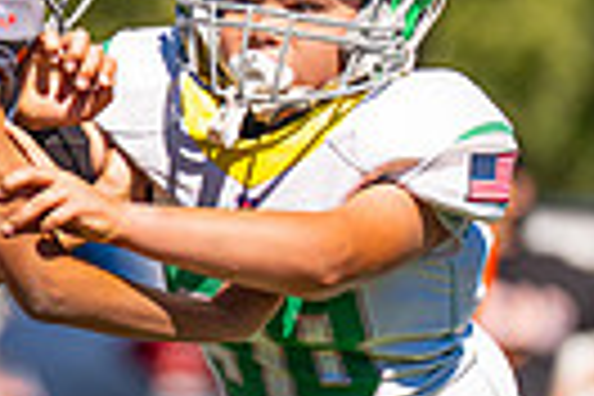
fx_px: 22570
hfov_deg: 1.5
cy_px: 250
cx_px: 15
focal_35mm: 1368
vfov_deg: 1.0
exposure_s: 1/4000
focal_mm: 200
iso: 160
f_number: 2.8
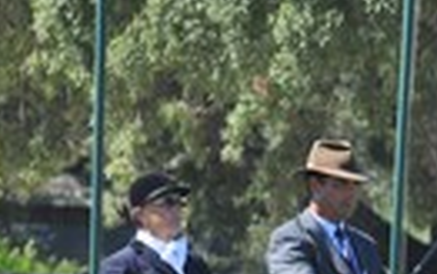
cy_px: 406
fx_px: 11224
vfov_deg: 1.4
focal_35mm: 942
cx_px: 674
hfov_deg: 2.2
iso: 320
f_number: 5
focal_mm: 180
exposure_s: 1/800
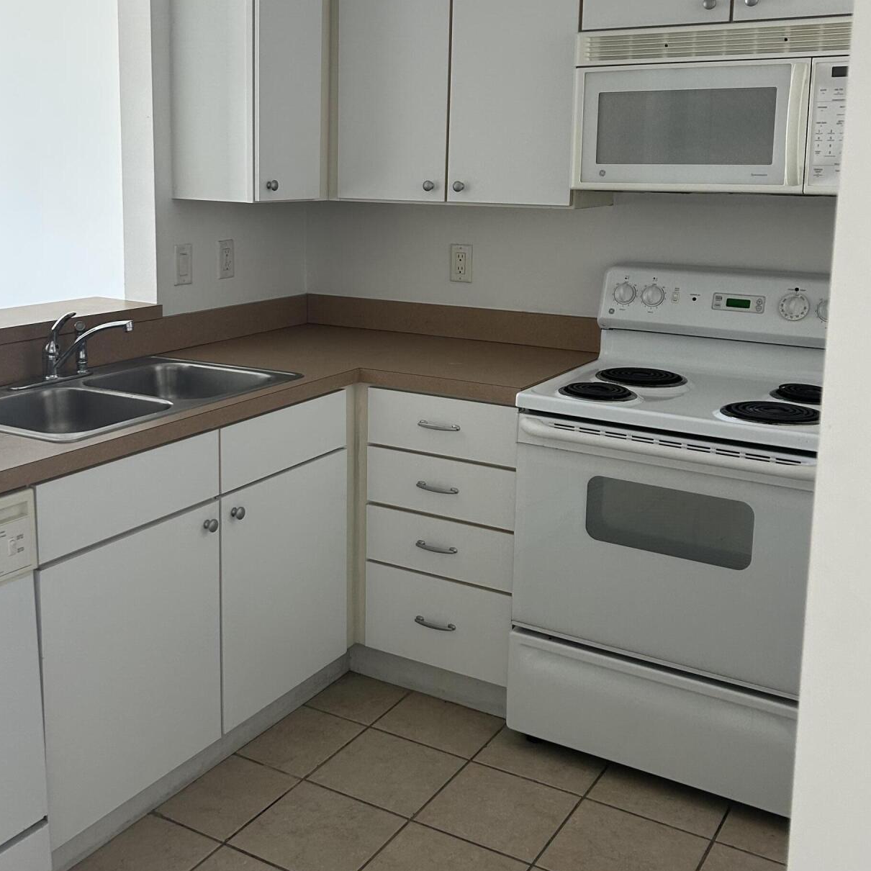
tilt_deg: -8.2
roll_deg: -1.6
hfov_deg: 43.7
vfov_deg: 43.5
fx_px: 1082
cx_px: 363
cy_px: 322
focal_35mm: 38
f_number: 1.5
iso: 125
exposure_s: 1/103
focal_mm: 5.7
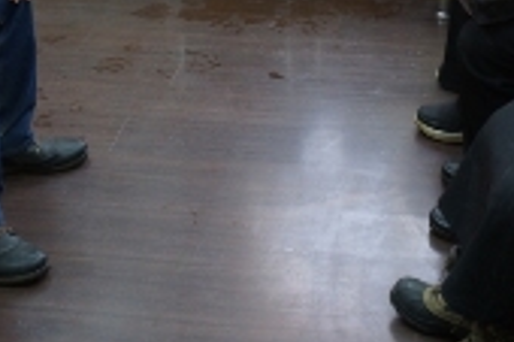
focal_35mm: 79
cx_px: 248
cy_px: -77
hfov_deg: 25.7
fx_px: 1127
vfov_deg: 16.5
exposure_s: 1/60
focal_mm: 20
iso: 800
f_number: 4
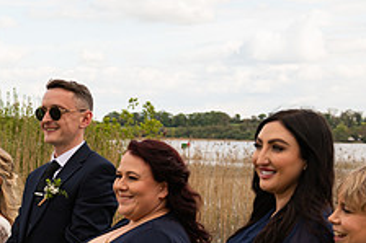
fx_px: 1158
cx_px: 11
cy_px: 278
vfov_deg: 11.8
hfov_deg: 17.6
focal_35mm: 114
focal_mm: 44
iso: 125
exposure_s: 1/400
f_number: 5
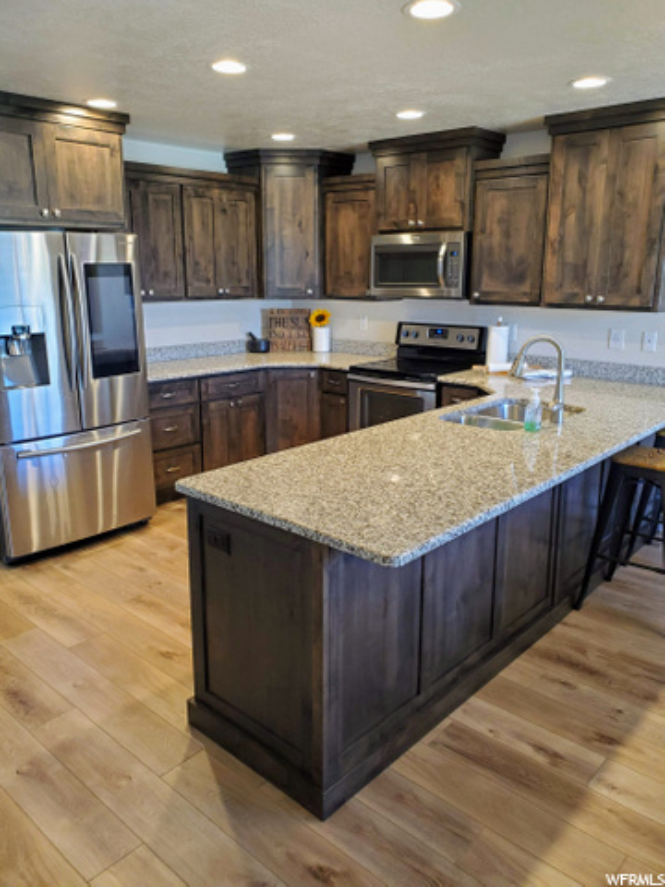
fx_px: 666
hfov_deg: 53.1
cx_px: 332
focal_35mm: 26
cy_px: 444
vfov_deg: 67.3
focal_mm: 4.3
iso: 200
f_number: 2.4
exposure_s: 1/39
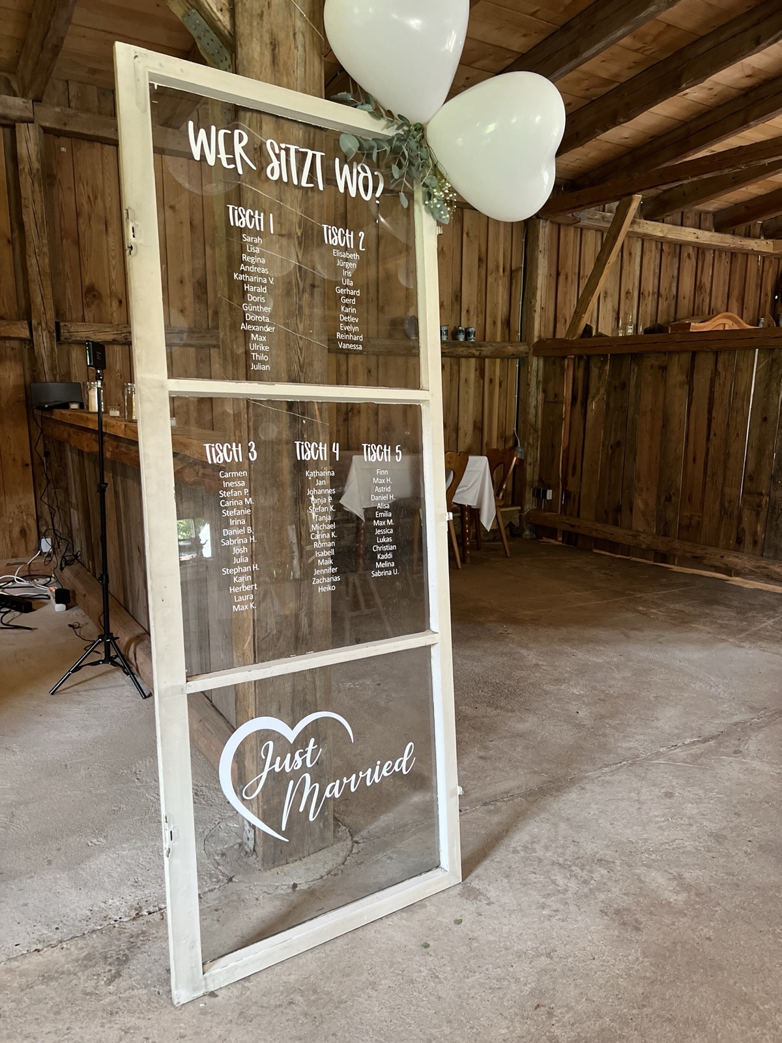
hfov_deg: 53.1
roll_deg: -0.4
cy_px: 522
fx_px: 783
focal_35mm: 26
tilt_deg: -11.6
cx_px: 391
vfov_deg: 67.3
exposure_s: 1/50
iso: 250
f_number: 1.5
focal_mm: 5.7
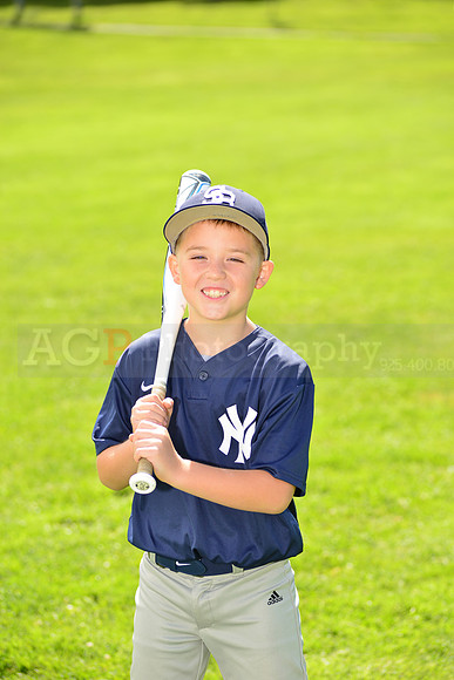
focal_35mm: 116
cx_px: 227
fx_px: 2193
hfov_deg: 11.8
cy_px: 340
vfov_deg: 17.6
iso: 100
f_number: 5
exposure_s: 1/250
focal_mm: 116
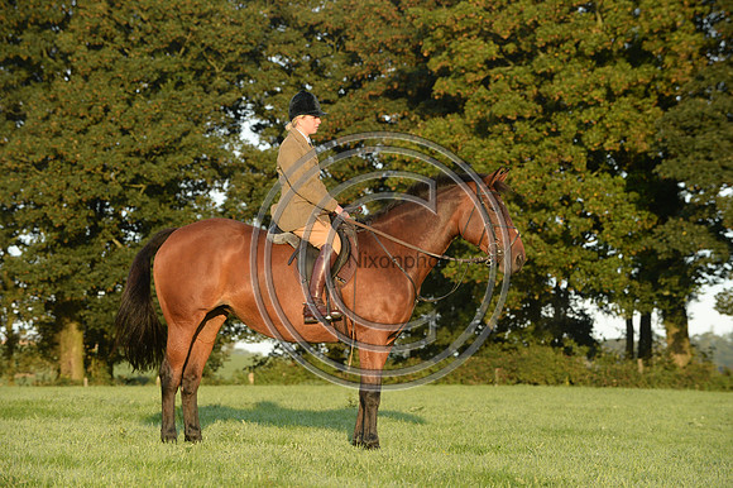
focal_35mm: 135
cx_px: 366
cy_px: 244
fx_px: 2747
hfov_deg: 15.2
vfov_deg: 10.1
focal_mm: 135
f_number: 6.3
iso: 1600
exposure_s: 1/1000
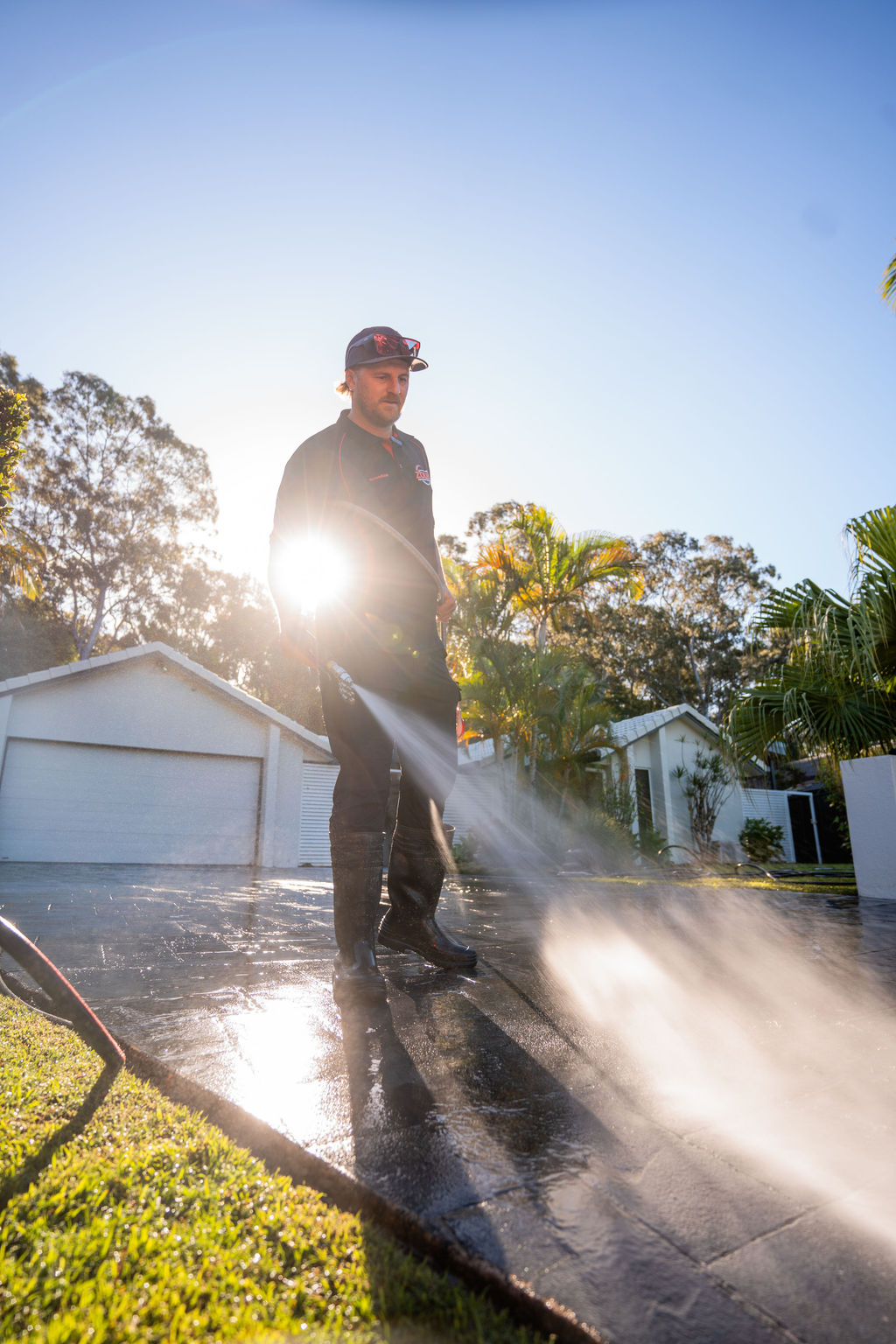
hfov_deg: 70.4
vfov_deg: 93.3
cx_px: 448
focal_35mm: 17
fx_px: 635
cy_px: 672
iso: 125
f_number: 2.8
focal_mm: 17
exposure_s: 1/400
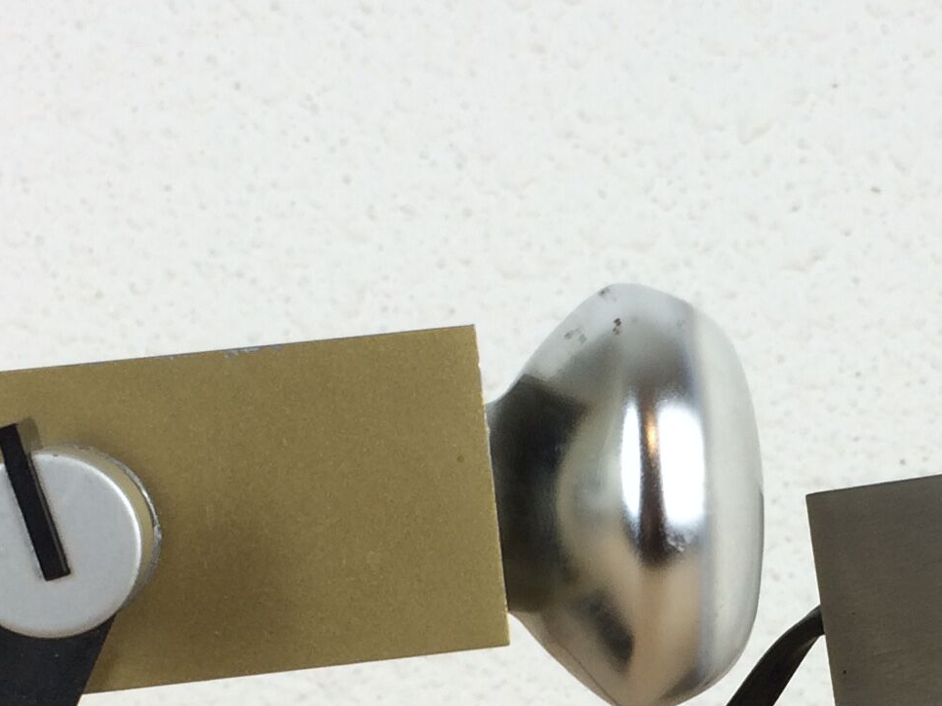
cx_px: 690
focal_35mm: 98
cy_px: 702
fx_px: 2666
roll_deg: -0.3
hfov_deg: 19.9
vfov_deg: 14.8
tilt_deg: -5.2
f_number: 2.2
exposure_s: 1/50
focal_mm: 4.15
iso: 32
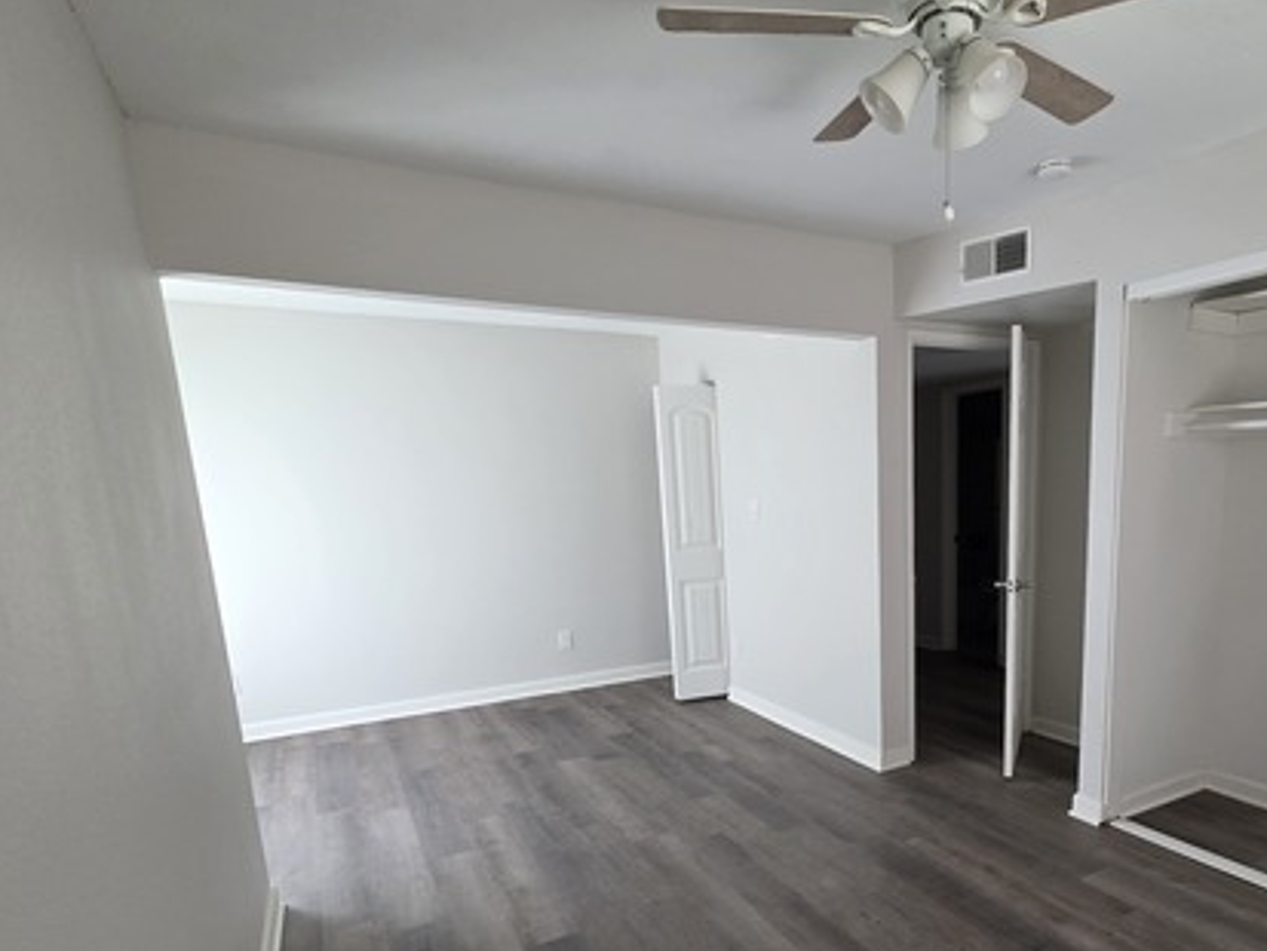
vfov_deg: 62.0
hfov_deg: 76.4
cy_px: 632
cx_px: 848
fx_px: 769
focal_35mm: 21
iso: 400
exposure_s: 1/359
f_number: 1.9
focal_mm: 2.2
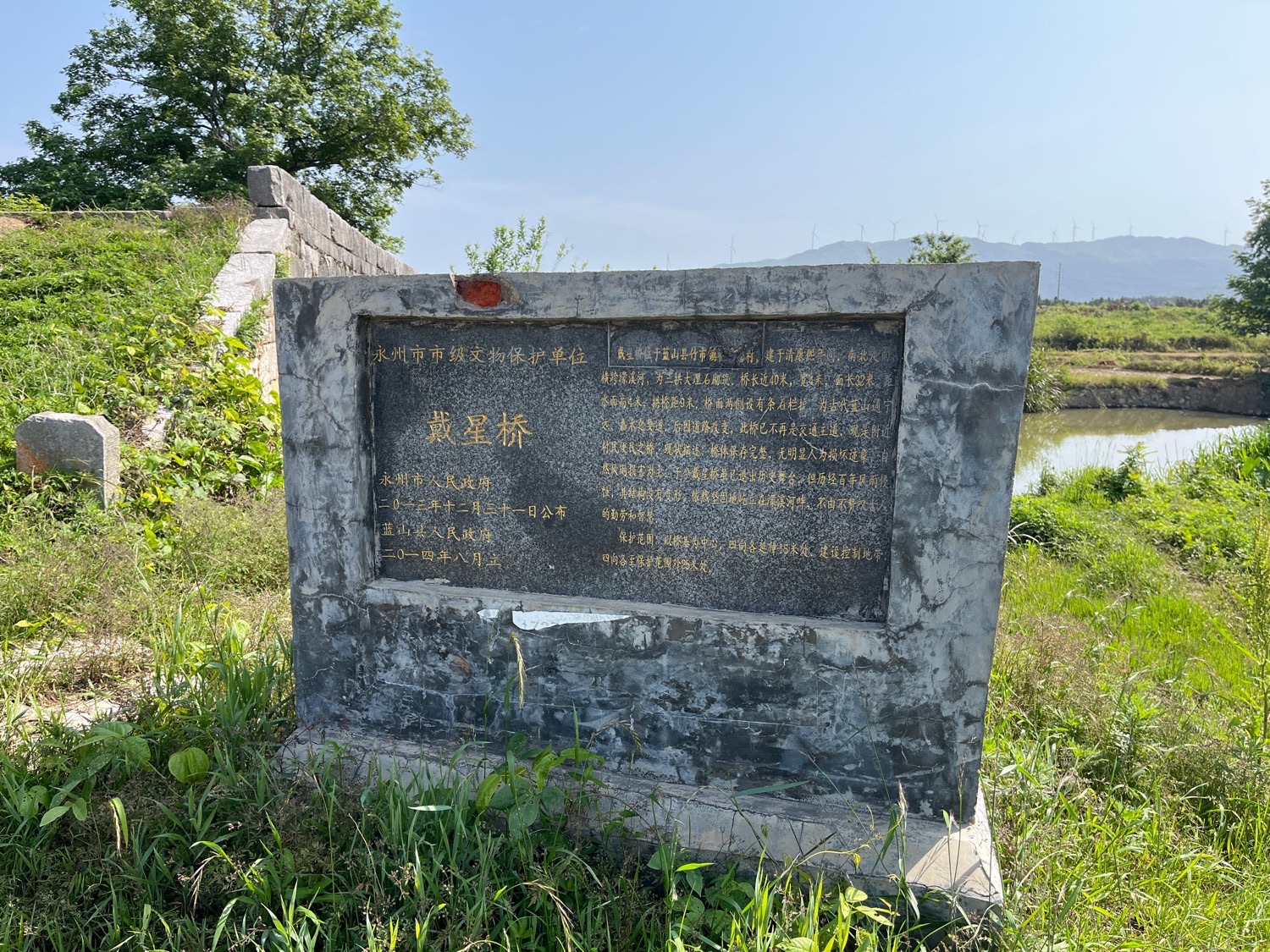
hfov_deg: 67.3
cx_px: 635
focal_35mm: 26
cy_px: 476
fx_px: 954
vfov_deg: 53.1
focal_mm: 5.1
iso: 50
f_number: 1.6
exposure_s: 1/1957
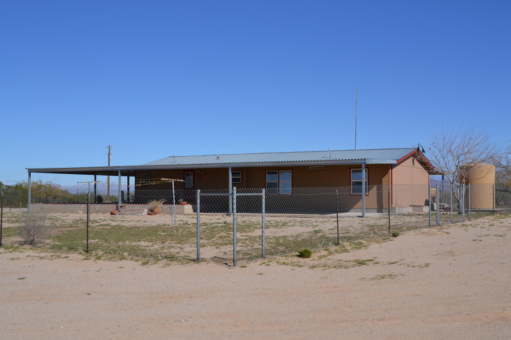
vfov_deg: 33.0
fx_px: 575
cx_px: 256
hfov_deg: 47.9
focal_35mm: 40
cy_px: 170
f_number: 10
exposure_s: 1/400
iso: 100
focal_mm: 27
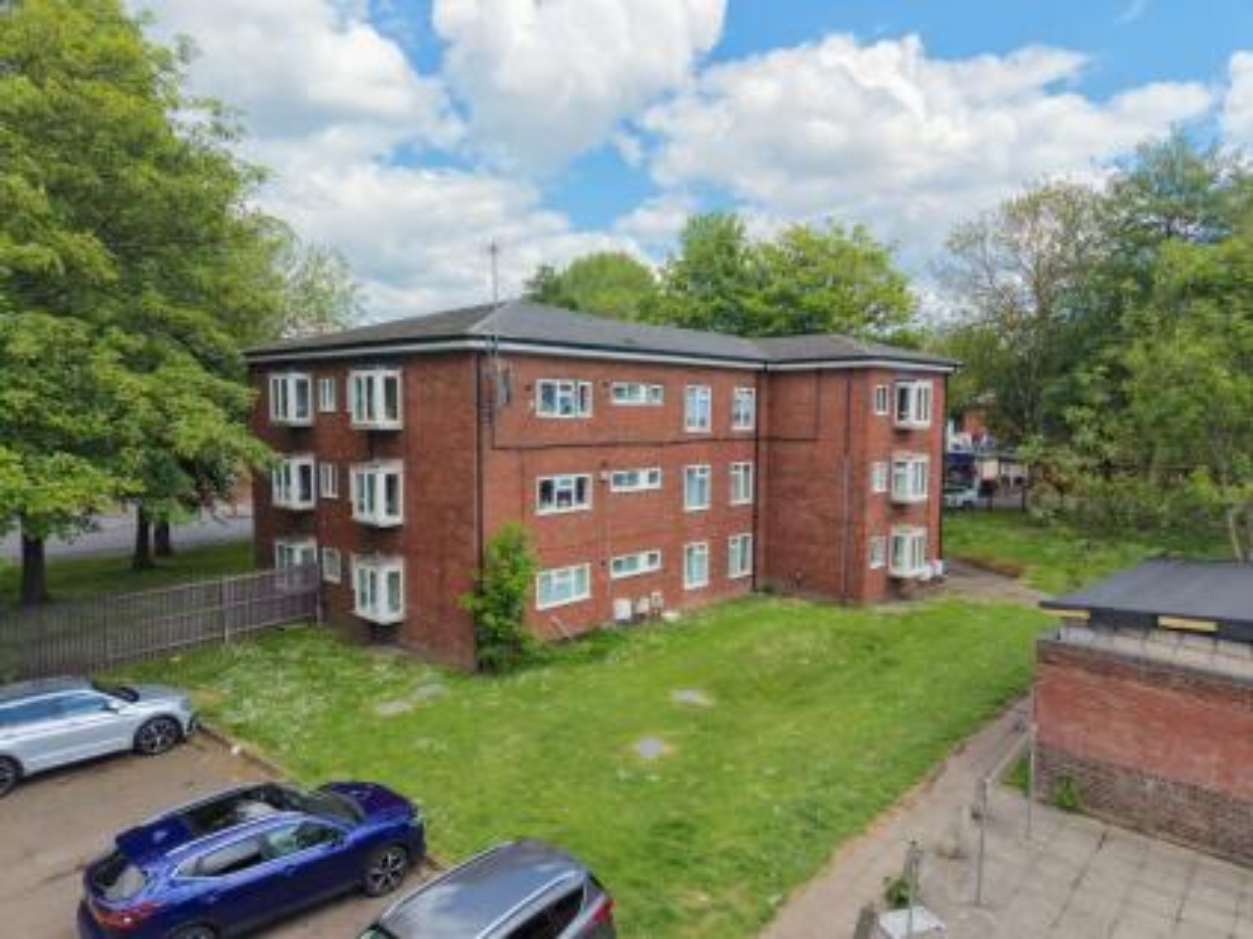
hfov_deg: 71.6
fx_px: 868
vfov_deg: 56.8
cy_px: 470
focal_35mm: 24
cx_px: 626
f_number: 1.8
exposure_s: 1/5000
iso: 400
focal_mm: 8.67
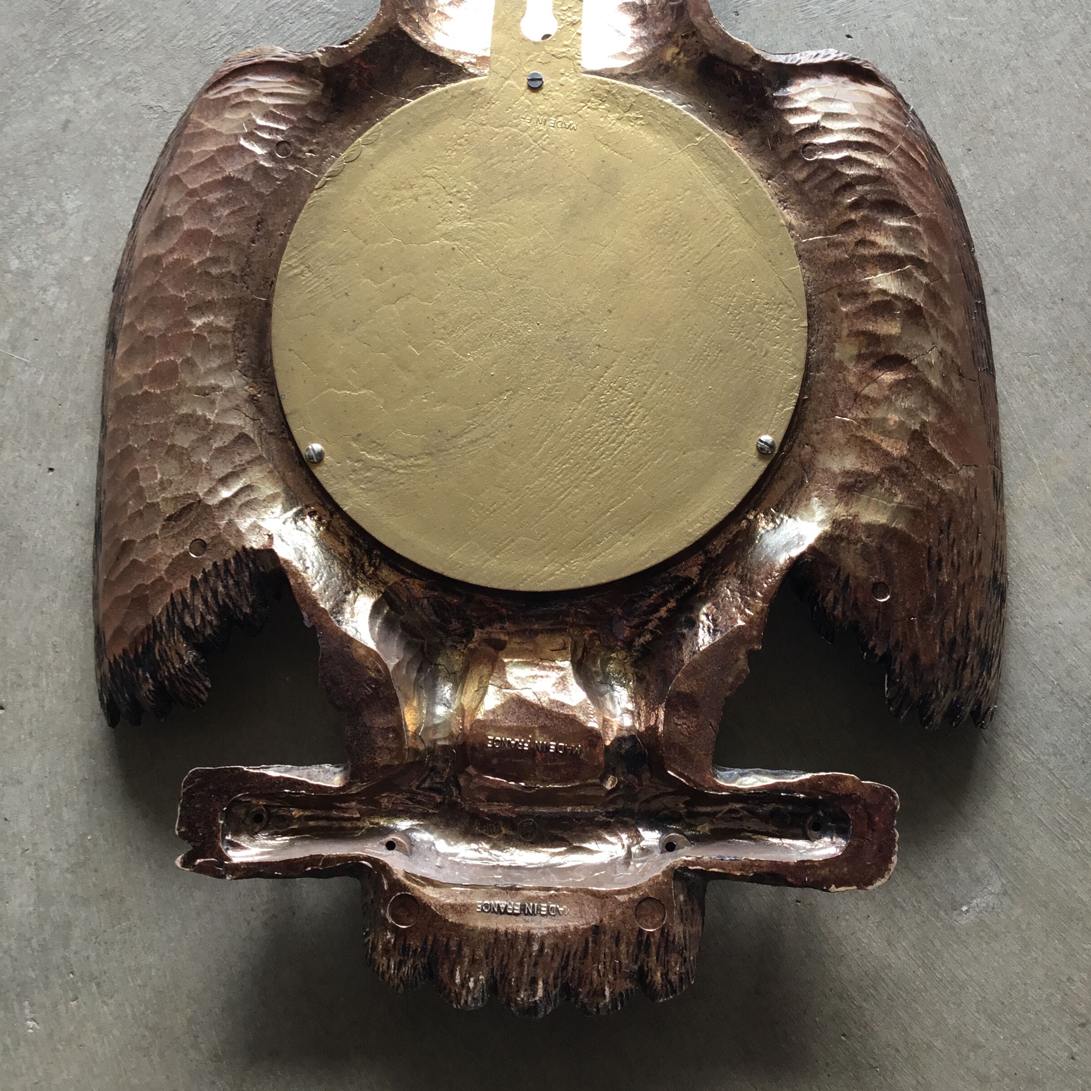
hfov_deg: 44.9
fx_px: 1319
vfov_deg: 44.4
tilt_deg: -77.0
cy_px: 390
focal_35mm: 37
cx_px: 543
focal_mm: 3.3
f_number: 2.4
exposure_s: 1/50
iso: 25
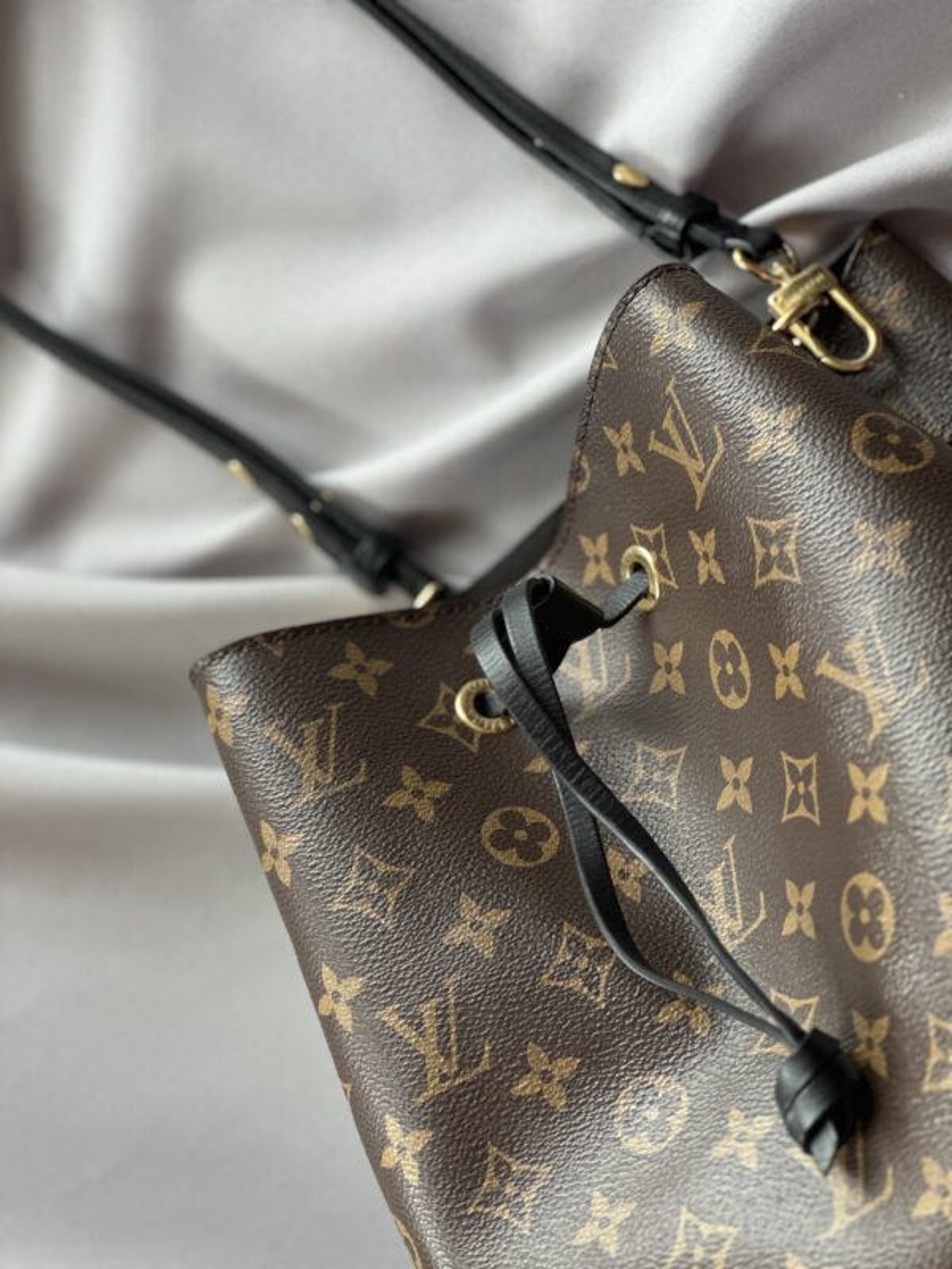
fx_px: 2824
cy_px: 634
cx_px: 476
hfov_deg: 19.1
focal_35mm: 77
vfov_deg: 25.3
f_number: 2.8
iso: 125
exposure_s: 1/121
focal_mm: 9
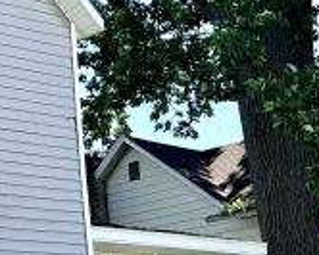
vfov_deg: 16.2
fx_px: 888
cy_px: 222
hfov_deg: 18.1
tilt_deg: +9.0
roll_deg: +2.2
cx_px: -160
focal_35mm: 94
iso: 100
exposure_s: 1/3279
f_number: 1.78
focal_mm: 6.76
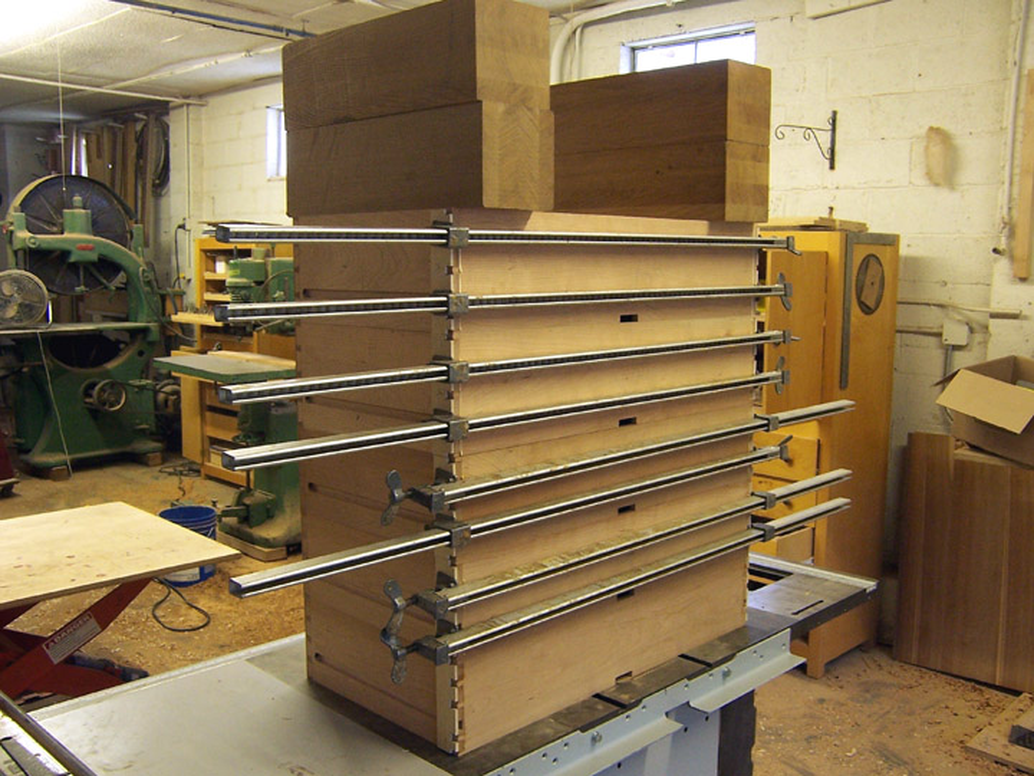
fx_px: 986
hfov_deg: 55.4
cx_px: 517
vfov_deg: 42.9
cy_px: 388
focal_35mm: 33
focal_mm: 5.5
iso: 140
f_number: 3.4
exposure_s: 1/10
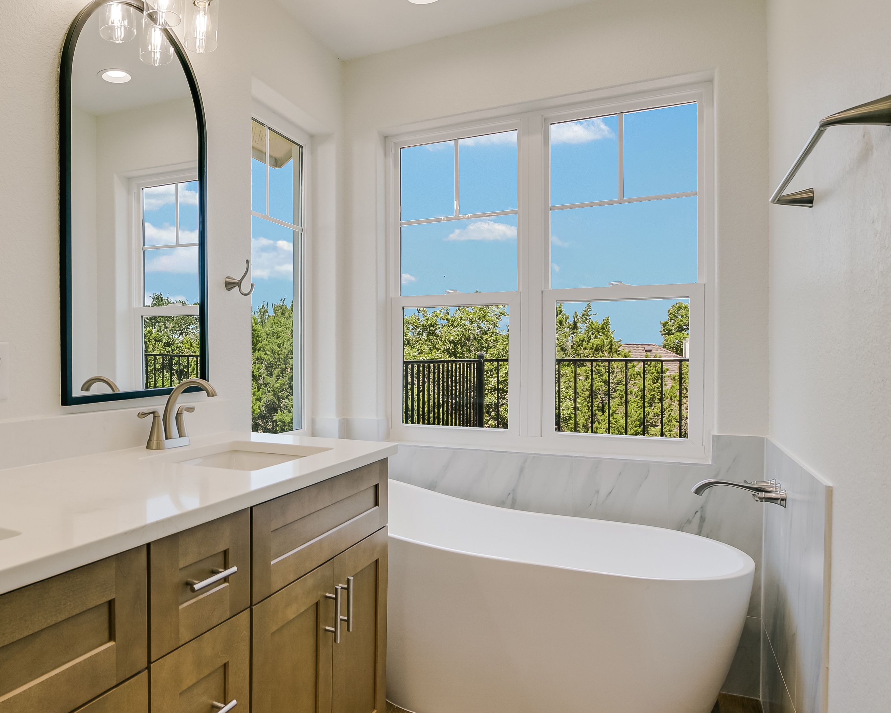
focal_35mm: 25
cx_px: 195
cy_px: 354
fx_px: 659
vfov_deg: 56.8
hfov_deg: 63.0
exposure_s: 1/200
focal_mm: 10
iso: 125
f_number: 7.1
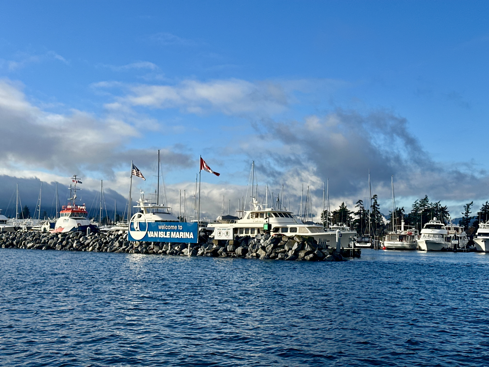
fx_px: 678
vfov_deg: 30.3
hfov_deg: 39.7
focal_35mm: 48
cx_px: 244
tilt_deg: +4.2
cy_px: 184
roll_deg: -1.2
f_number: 1.78
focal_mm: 6.86
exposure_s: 1/4184
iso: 64
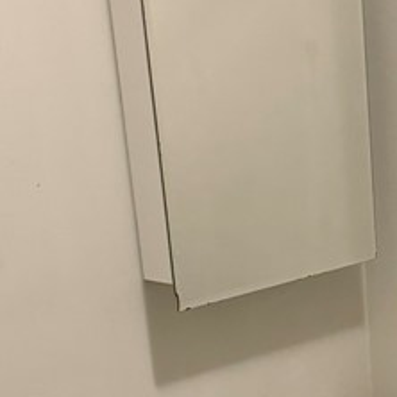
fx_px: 1272
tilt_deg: -16.8
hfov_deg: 17.4
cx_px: 386
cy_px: 368
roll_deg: +2.1
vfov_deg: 17.4
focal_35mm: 98
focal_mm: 6.76
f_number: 1.78
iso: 640
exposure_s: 1/60
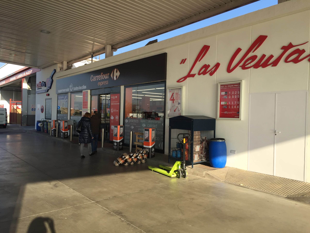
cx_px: 155
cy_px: 116
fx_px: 260
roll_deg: -2.7
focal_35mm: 29
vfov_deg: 48.2
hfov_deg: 61.7
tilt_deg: -0.6
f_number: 2.2
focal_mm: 4.15
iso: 32
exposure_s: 1/760
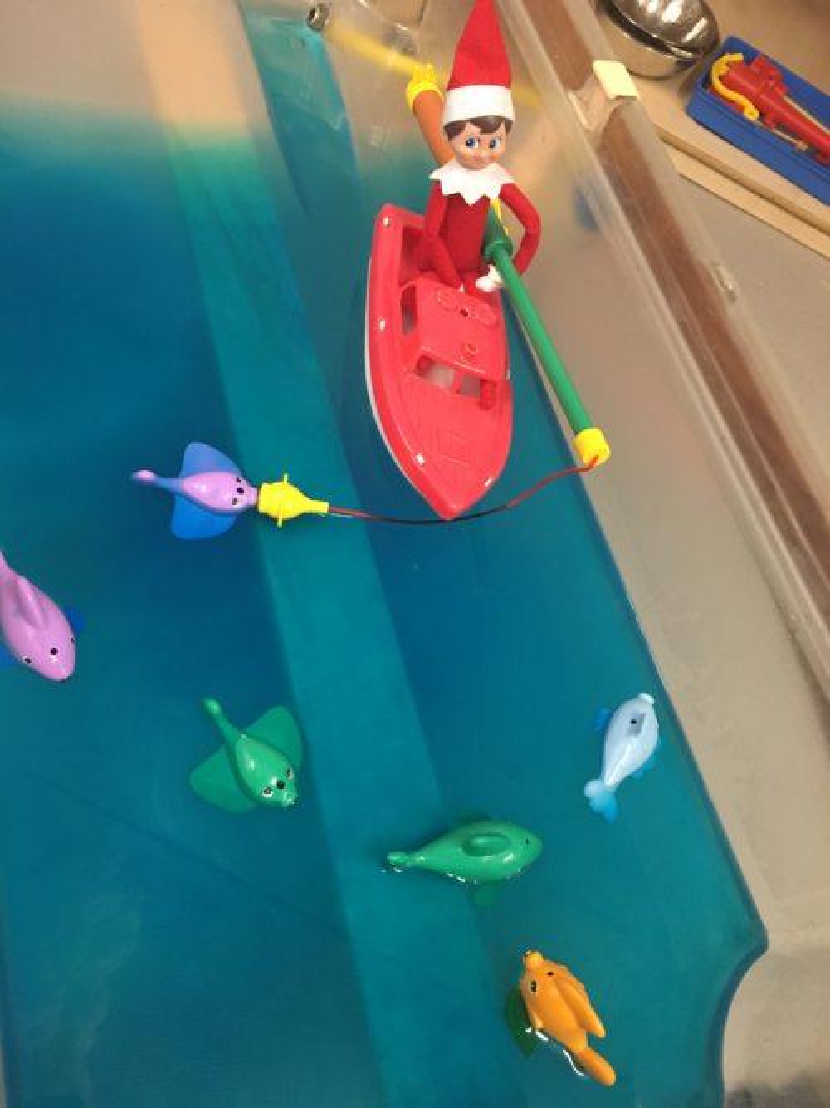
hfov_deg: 48.2
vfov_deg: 61.7
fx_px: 927
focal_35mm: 29
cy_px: 554
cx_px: 415
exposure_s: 1/25
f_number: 2.2
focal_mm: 4.15
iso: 200
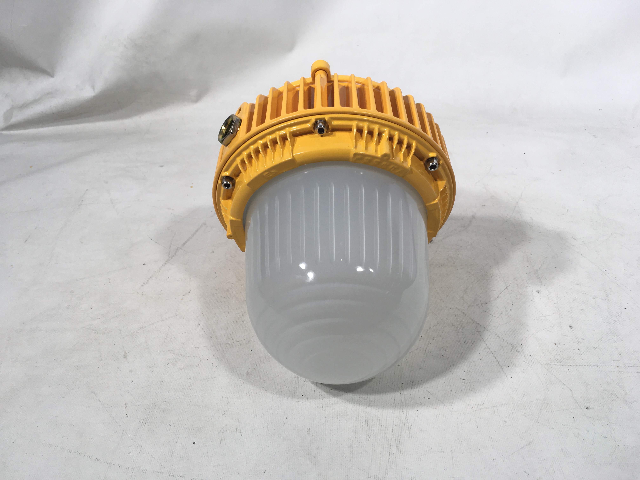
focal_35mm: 29
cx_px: 320
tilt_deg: -32.1
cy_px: 240
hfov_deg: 61.7
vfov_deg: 48.2
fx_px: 536
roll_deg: -0.7
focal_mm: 4.15
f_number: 2.2
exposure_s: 1/100
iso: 32
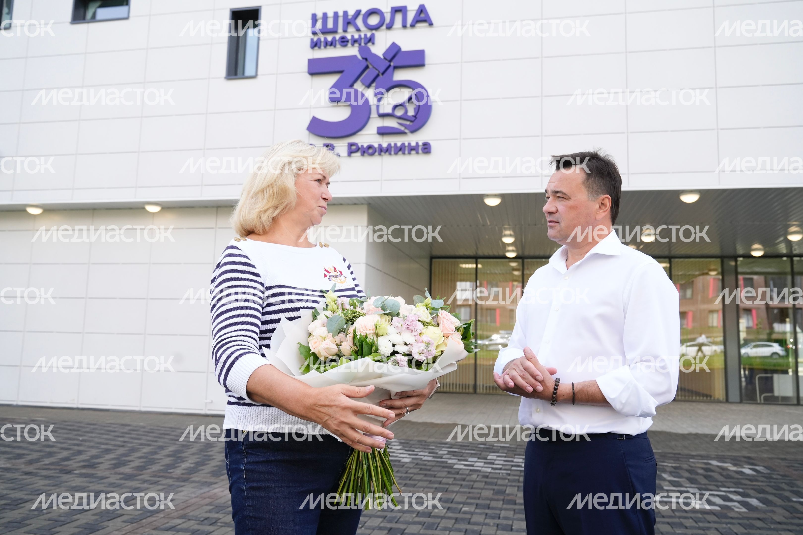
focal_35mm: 29
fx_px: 647
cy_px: 268
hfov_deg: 63.7
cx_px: 402
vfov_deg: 45.0
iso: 1000
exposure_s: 1/1000
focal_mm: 29
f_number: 5.6
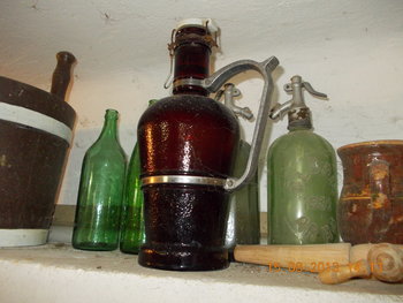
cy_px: 152
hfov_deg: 63.4
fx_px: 326
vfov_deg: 49.8
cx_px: 202
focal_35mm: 28
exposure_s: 1/25
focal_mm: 4
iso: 200
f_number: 2.7
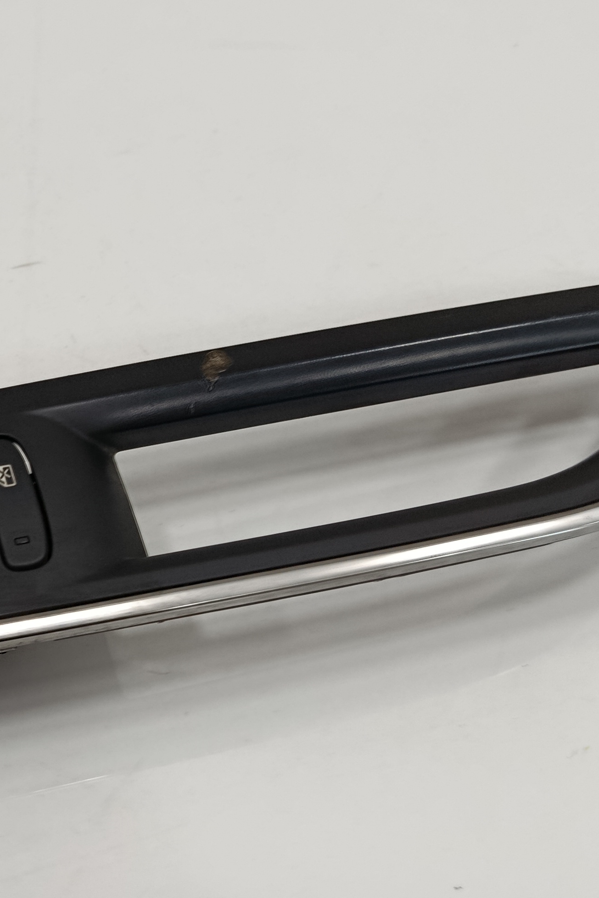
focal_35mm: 51
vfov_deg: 38.9
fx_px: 1273
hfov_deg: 25.0
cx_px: -25
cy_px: 433
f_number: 1.7
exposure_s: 1/100
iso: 831
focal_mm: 5.24
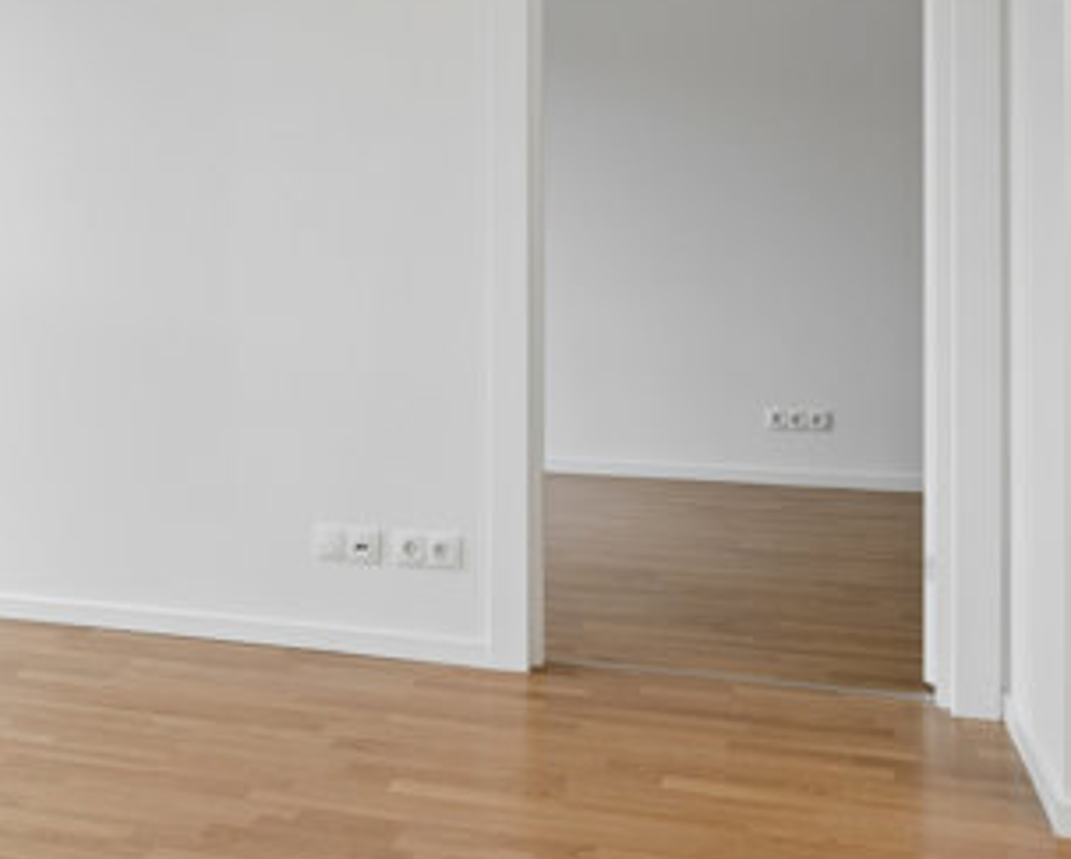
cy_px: 210
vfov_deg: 30.8
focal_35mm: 48
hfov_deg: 36.7
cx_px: 159
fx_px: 1530
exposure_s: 1/20
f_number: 8
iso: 200
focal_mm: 13
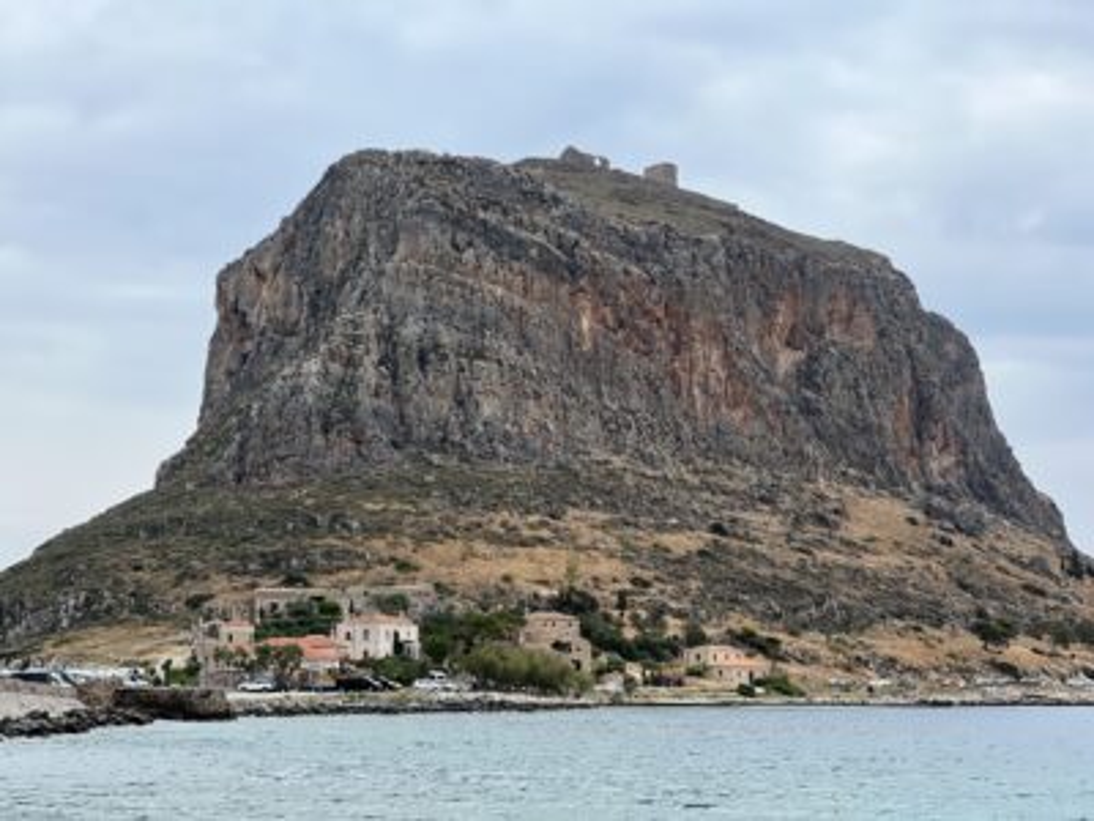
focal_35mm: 77
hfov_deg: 25.3
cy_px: 410
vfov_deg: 19.1
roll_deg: -0.2
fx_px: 2433
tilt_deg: +7.7
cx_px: 547
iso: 32
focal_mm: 9
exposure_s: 1/827
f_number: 2.8
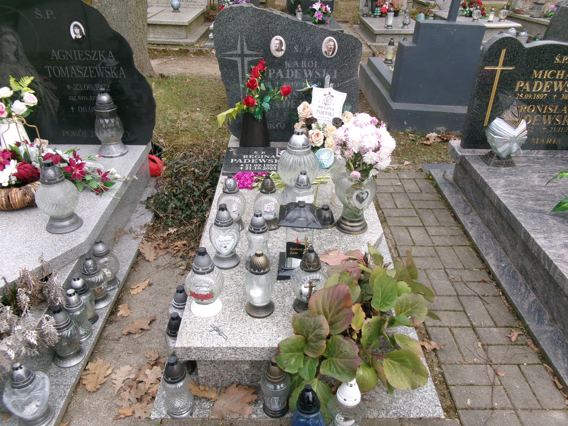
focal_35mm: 28
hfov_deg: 63.4
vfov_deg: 49.7
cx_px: 284
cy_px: 213
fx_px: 459
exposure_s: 1/220
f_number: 3.9
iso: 100
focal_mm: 5.1
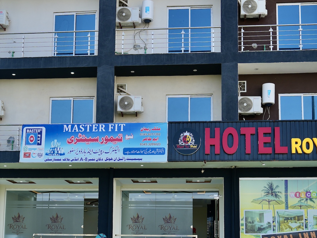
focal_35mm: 55
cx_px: 162
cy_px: 171
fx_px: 504
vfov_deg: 26.3
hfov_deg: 34.9
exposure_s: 1/400
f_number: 4
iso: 100
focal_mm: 33
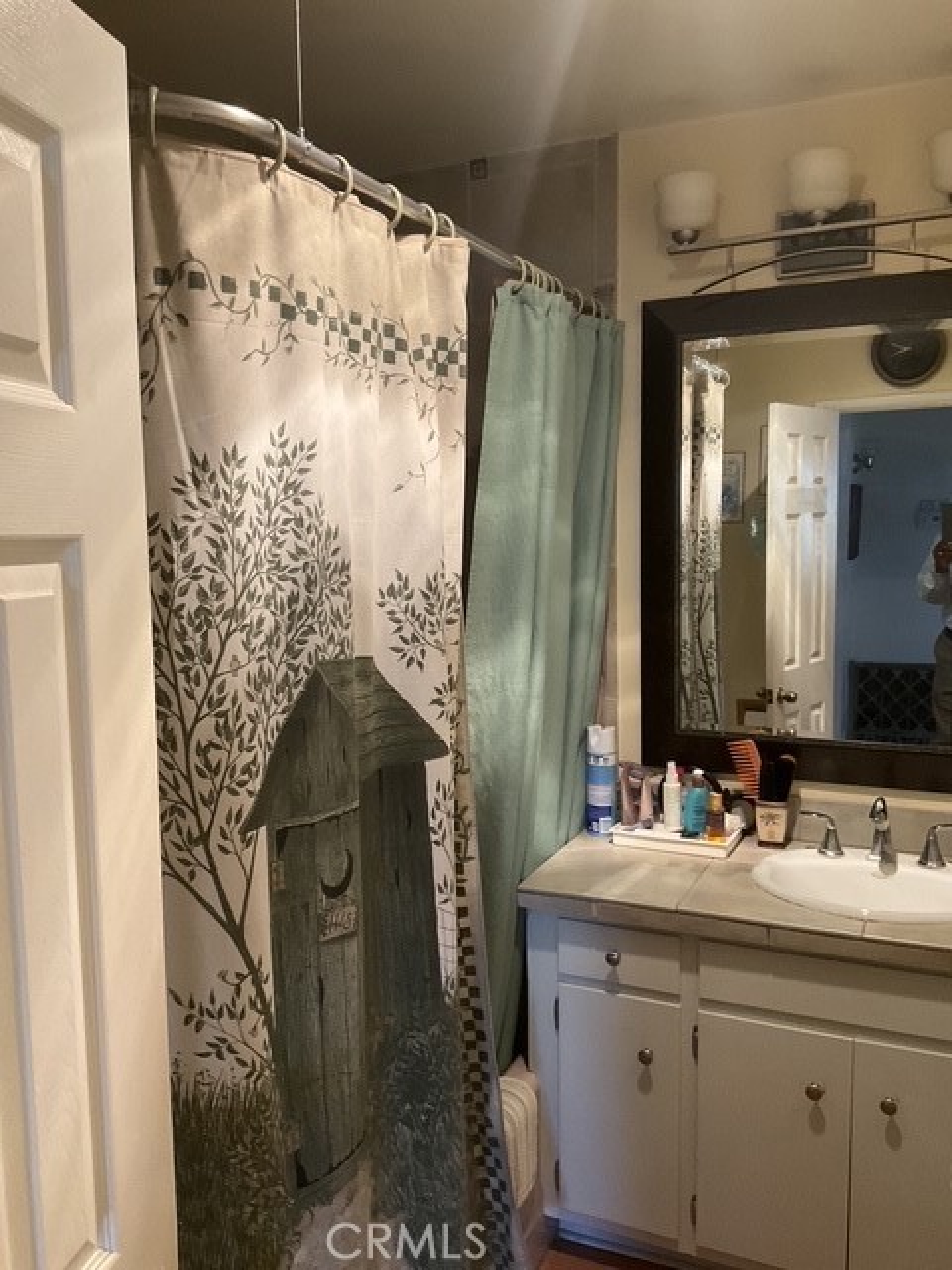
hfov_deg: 48.2
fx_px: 1063
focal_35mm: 29
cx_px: 476
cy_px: 635
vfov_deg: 61.7
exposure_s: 1/60
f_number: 1.8
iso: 125
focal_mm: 3
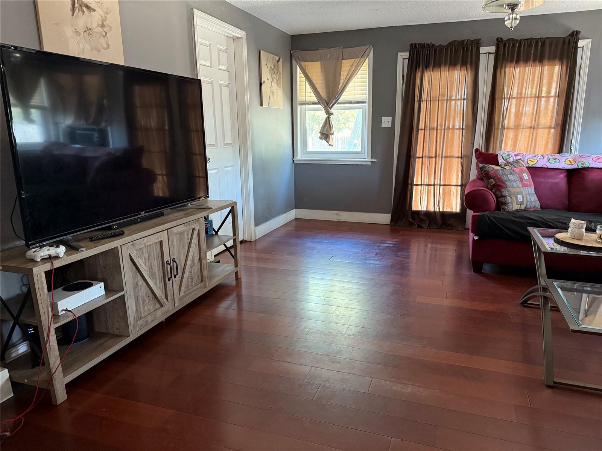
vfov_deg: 56.8
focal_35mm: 24
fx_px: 417
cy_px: 226
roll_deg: +1.2
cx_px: 301
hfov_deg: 71.6
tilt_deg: -12.2
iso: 640
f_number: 1.78
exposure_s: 1/40
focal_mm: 6.76
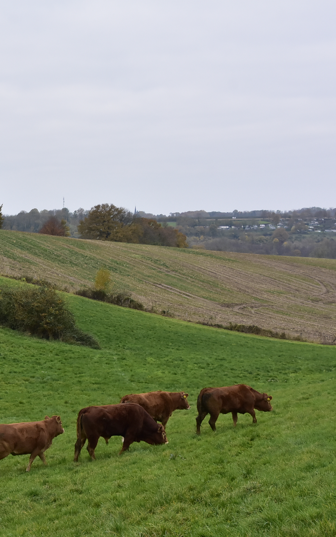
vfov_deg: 27.9
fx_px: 1085
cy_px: 270
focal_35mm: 74
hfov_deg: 17.3
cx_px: 19
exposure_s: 1/320
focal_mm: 32
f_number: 9
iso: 800
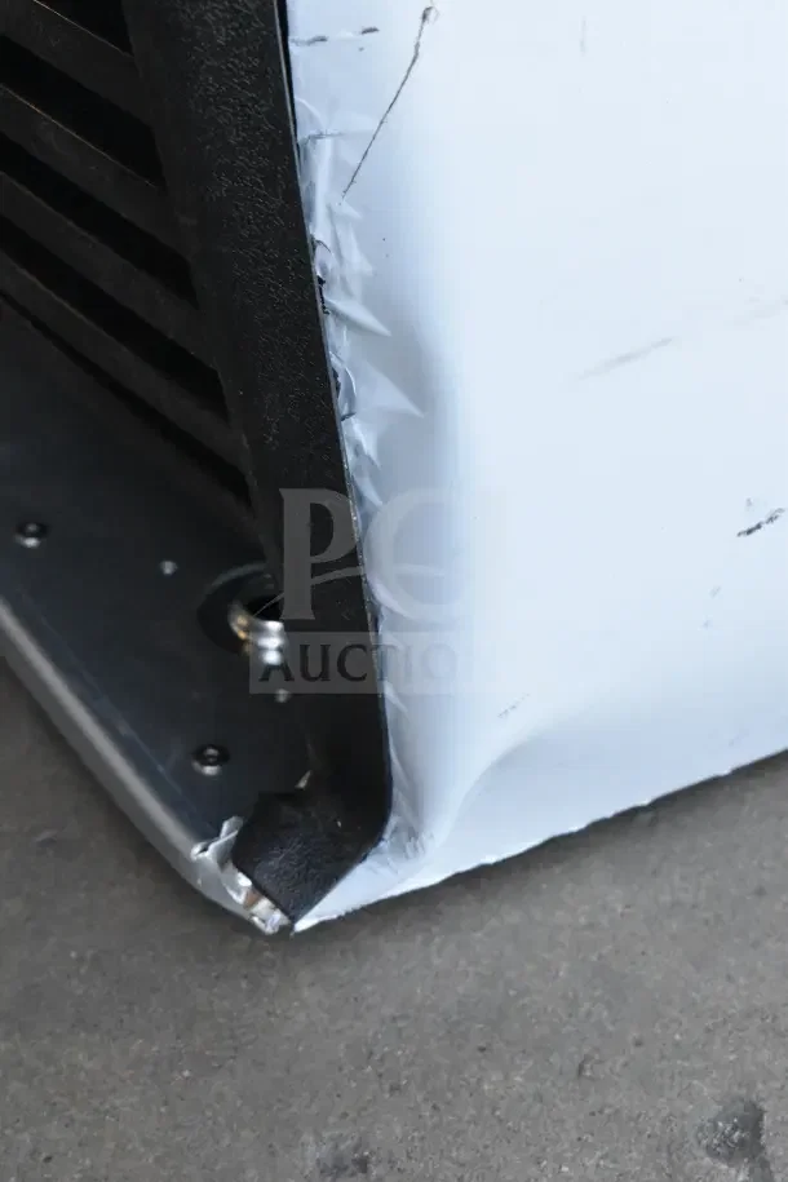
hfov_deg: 16.6
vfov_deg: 24.6
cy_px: 591
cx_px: 394
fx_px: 2709
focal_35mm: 82
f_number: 10
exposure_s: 1/400
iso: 6400
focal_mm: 55
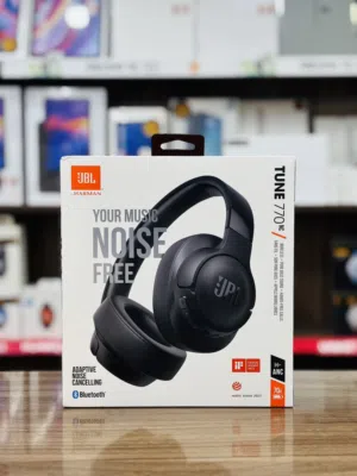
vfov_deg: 36.8
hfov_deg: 28.0
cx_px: 178
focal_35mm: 52
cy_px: 238
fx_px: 715
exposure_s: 1/50
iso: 32
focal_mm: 5.96
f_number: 1.6
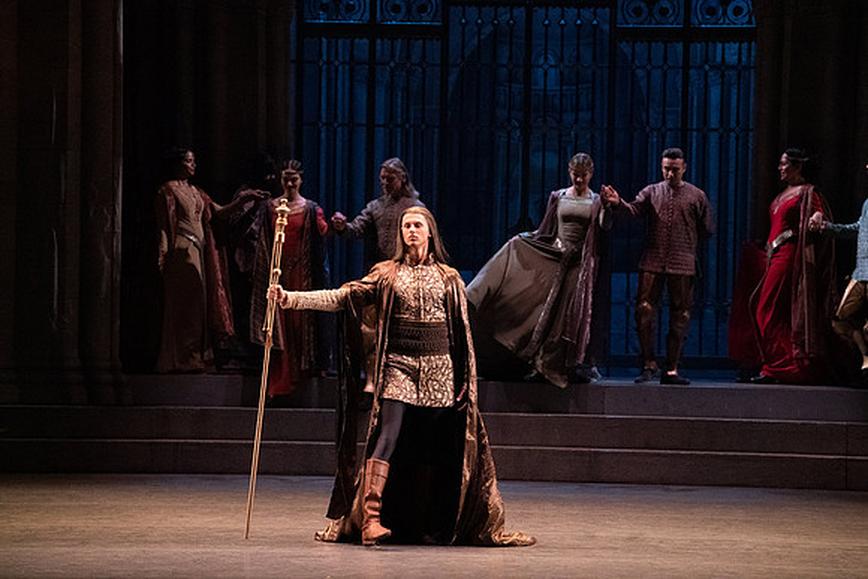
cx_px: 434
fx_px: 4365
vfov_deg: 7.6
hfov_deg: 11.4
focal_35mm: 181
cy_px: 290
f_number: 6.3
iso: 20000
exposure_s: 1/320
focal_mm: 181
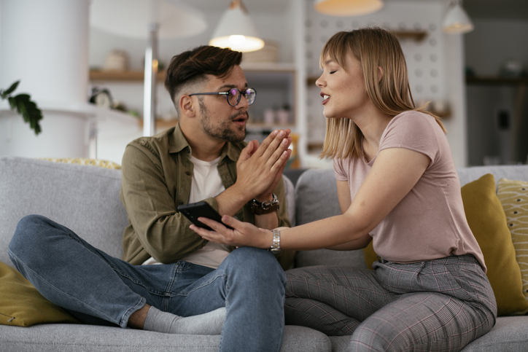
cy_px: 176
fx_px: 851
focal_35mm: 58
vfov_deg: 23.4
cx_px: 264
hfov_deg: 34.5
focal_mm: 58
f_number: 2
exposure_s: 1/400
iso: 200
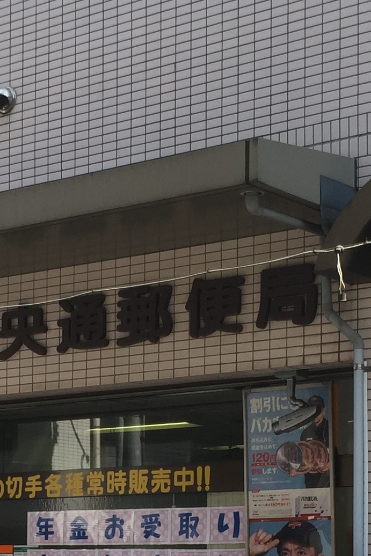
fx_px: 1468
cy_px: 501
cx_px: 67
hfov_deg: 14.3
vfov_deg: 21.0
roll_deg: -0.1
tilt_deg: +2.4
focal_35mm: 95
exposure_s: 1/549
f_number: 2.2
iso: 32
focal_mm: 4.15
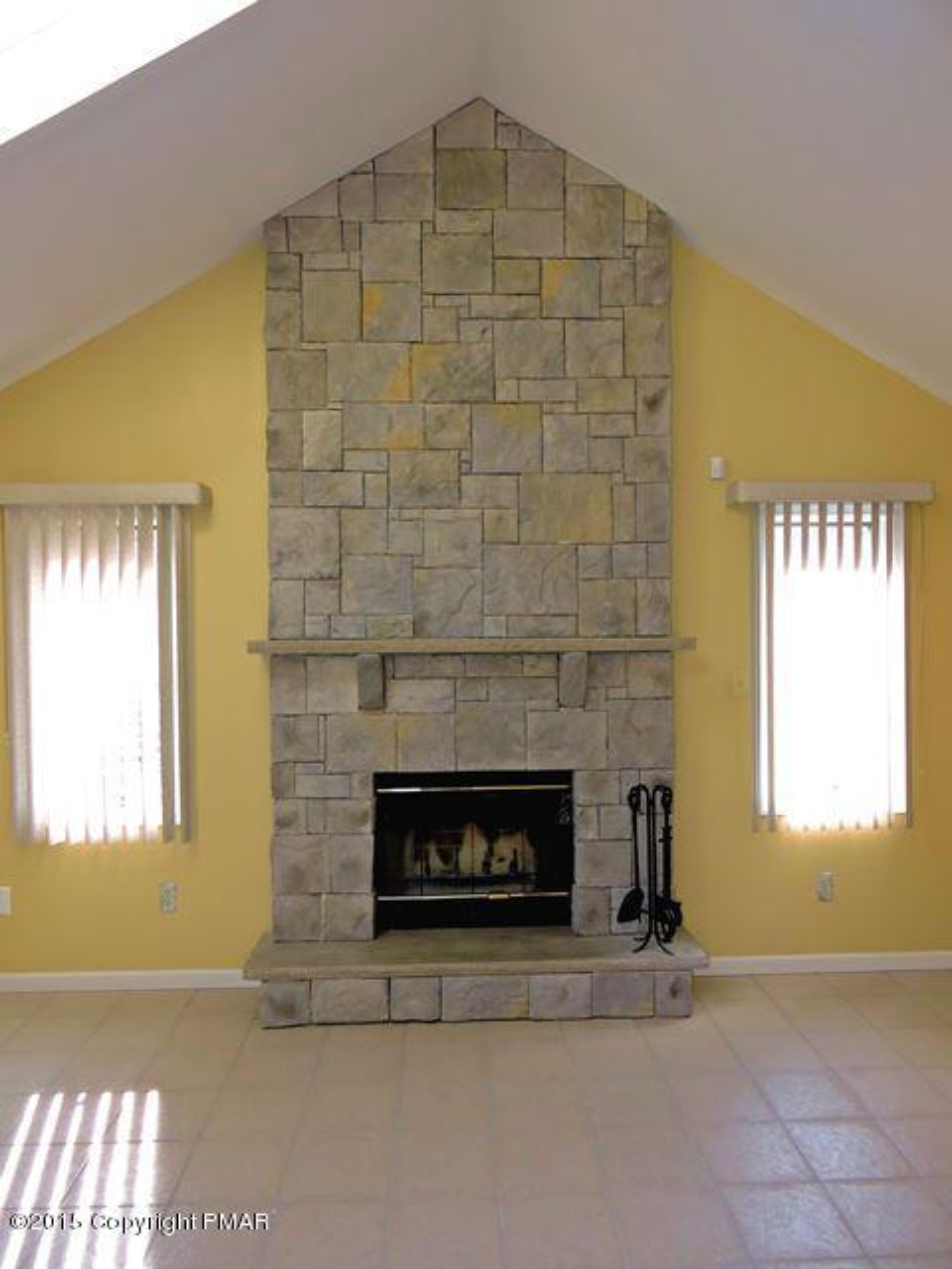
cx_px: 476
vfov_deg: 71.6
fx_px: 880
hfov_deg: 56.8
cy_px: 634
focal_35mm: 24
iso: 180
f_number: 3.3
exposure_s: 1/40
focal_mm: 4.3
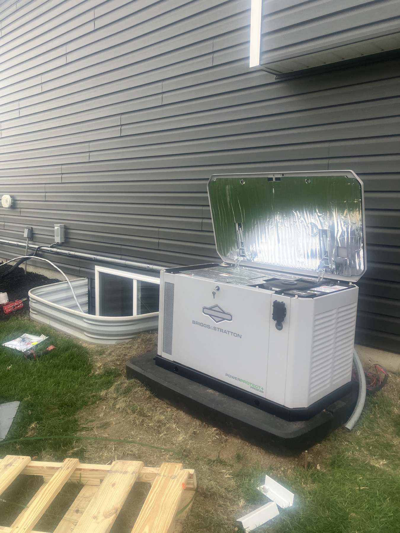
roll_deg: -1.5
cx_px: 200
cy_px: 266
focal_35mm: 28
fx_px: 431
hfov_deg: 49.7
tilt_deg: -6.6
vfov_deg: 63.4
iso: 32
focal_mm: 3.99
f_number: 1.8
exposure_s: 1/120
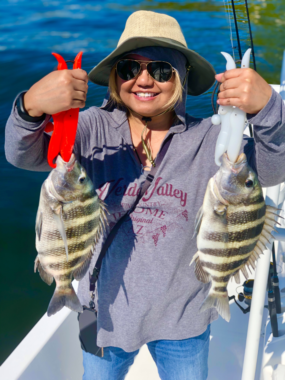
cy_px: 190
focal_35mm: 57
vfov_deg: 33.8
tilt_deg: -26.1
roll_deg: -1.6
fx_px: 626
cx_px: 142
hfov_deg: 25.7
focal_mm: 6.6
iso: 20
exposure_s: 1/857
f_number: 2.8
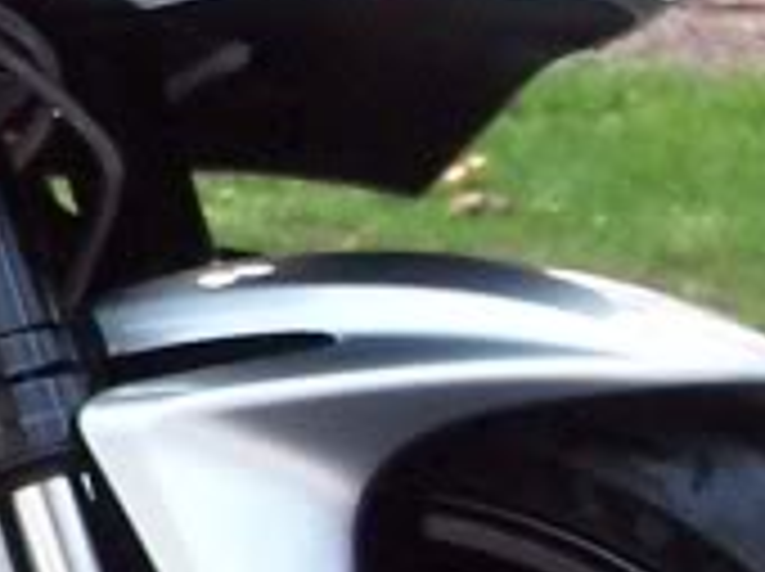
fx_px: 5054
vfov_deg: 6.5
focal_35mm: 229
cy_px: 180
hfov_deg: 8.3
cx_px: -702
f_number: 2.8
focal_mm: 6.3
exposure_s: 1/10
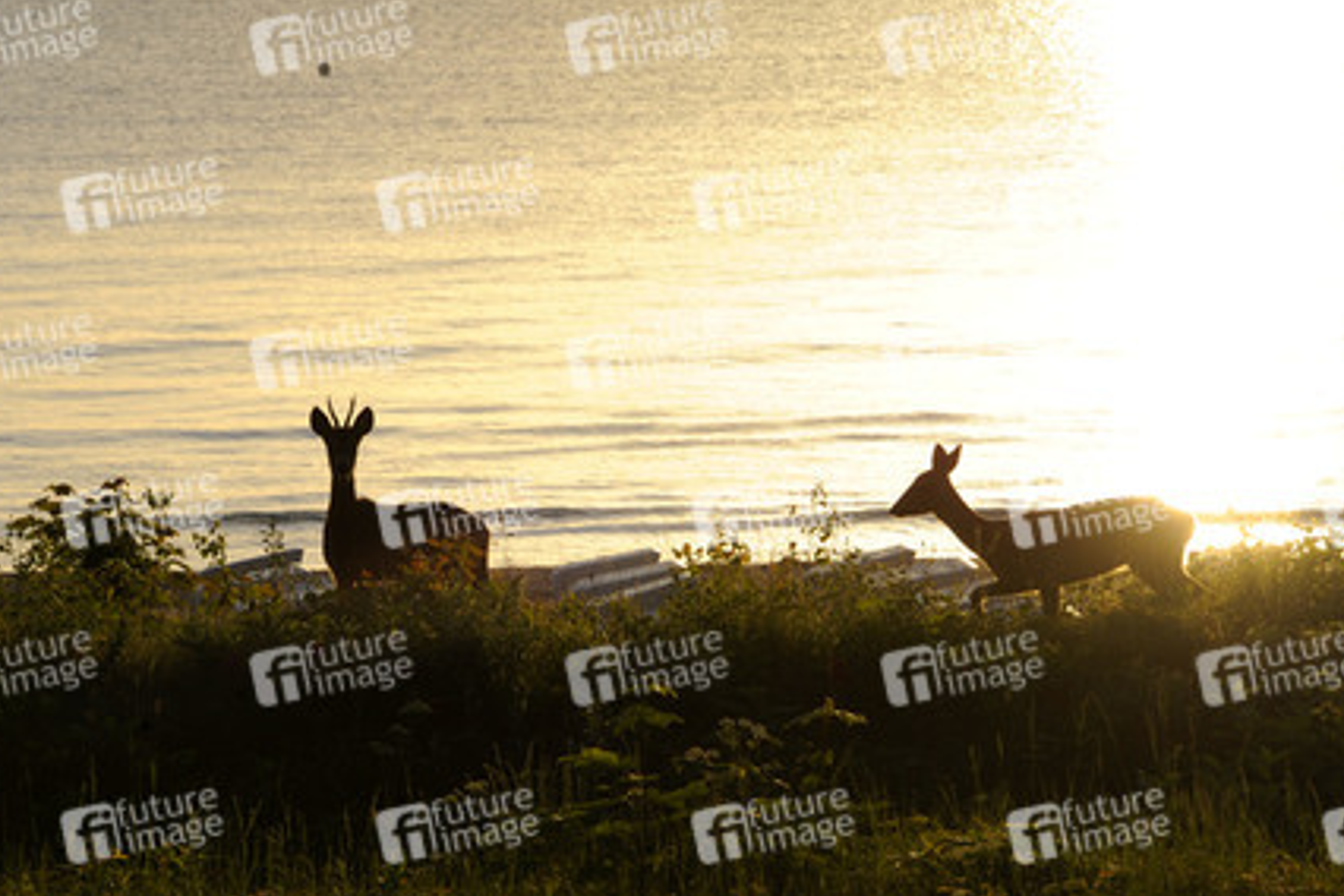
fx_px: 5712
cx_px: 688
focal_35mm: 153
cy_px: 432
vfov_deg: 9.0
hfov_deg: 13.4
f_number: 14
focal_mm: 145
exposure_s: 1/800
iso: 500
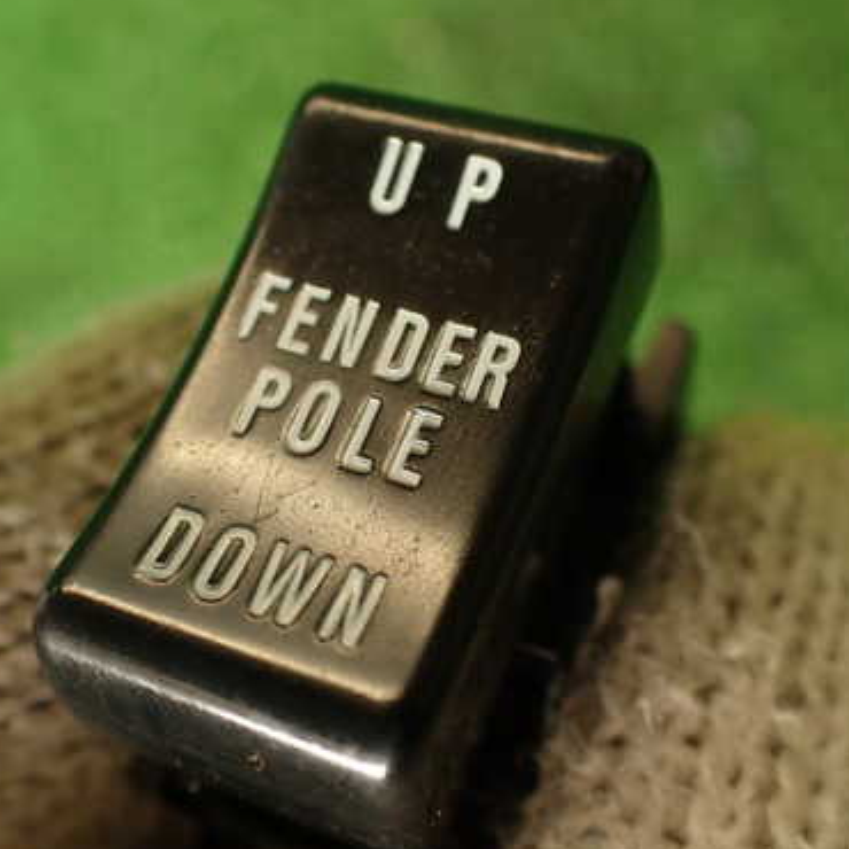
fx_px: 1193
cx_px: 358
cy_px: 443
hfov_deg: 39.1
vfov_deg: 39.2
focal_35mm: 43
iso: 160
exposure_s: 1/60
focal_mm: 5.4
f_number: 2.3
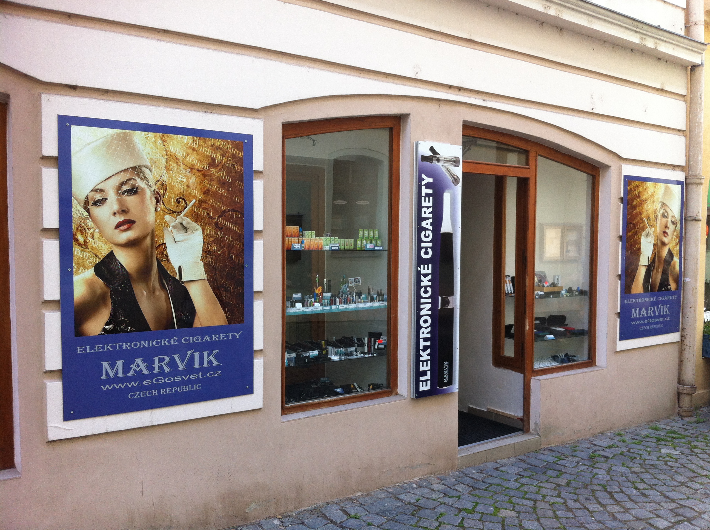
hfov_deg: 52.7
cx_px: 355
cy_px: 265
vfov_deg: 40.6
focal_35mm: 35
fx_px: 717
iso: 80
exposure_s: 1/164
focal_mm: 3.85
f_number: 2.8
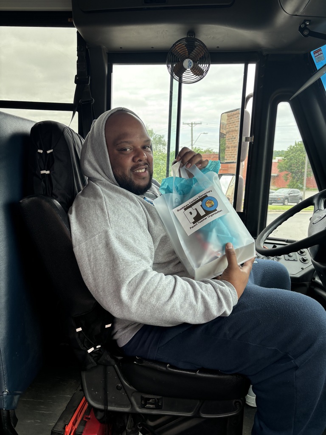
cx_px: 163
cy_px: 218
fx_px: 326
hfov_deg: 53.1
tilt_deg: -9.9
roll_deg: -1.2
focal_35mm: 26
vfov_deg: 67.3
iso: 40
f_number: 1.6
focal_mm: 5.96
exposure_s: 1/223
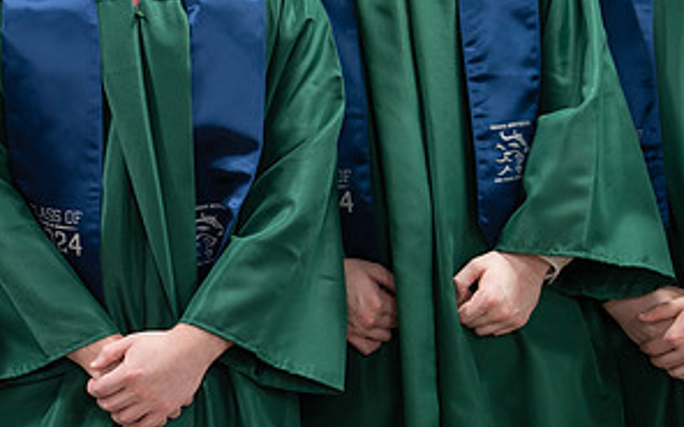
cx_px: 39
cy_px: 47
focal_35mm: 110
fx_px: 2051
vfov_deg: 11.8
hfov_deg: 18.6
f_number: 1.2
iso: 500
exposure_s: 1/320
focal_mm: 50
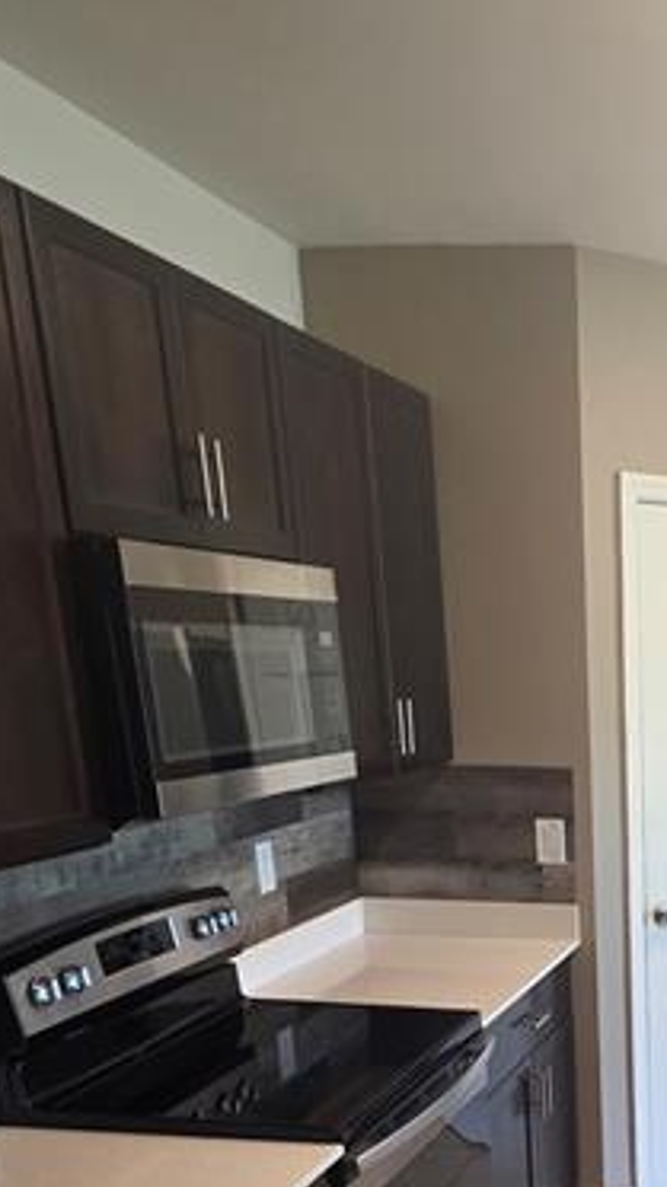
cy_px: 1117
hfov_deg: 26.9
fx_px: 1227
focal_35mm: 39
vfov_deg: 45.6
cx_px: 798
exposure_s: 1/60
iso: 200
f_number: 1.9
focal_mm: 2.2
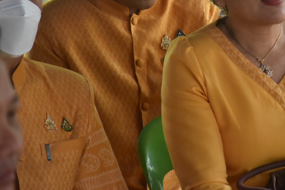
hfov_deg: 5.3
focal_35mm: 392
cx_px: 253
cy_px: 14
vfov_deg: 3.5
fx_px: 3103
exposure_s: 1/250
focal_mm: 140
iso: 800
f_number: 5.6
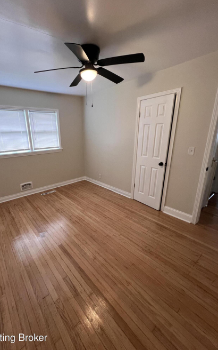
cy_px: 176
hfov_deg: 77.7
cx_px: 87
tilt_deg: -17.3
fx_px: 133
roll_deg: +2.7
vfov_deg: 105.3
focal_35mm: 14
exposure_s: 1/60
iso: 250
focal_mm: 1.57
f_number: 1.8
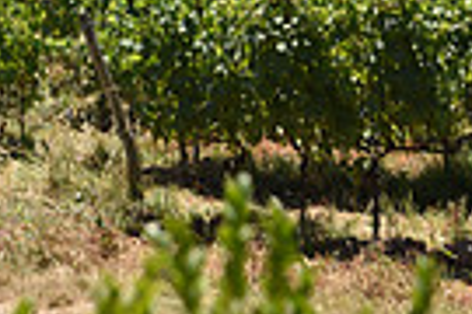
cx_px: -364
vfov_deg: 6.5
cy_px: -312
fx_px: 2701
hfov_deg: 9.5
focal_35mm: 206
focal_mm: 48
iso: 110
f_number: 7.1
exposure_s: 1/320
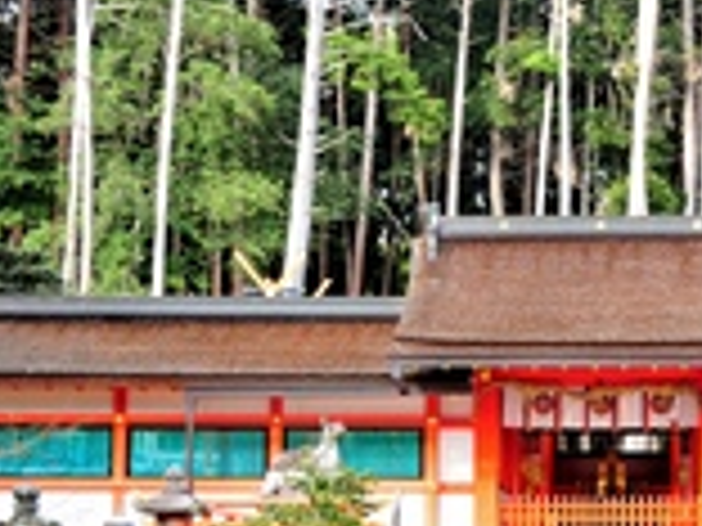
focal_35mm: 118
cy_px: 445
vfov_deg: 12.5
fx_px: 2393
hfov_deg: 16.5
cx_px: 608
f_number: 4
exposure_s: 1/60
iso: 250
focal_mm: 32
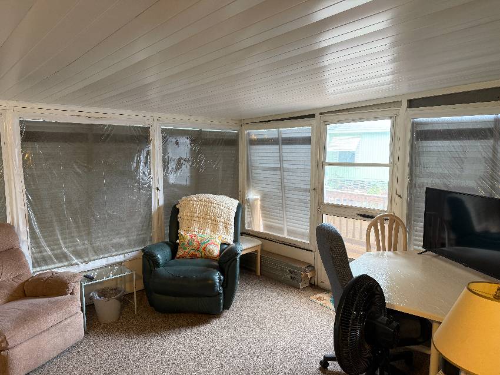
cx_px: 250
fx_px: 347
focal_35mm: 24
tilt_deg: -7.6
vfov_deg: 56.8
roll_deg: -0.2
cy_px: 188
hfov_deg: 71.6
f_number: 1.78
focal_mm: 6.76
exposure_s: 1/60
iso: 250
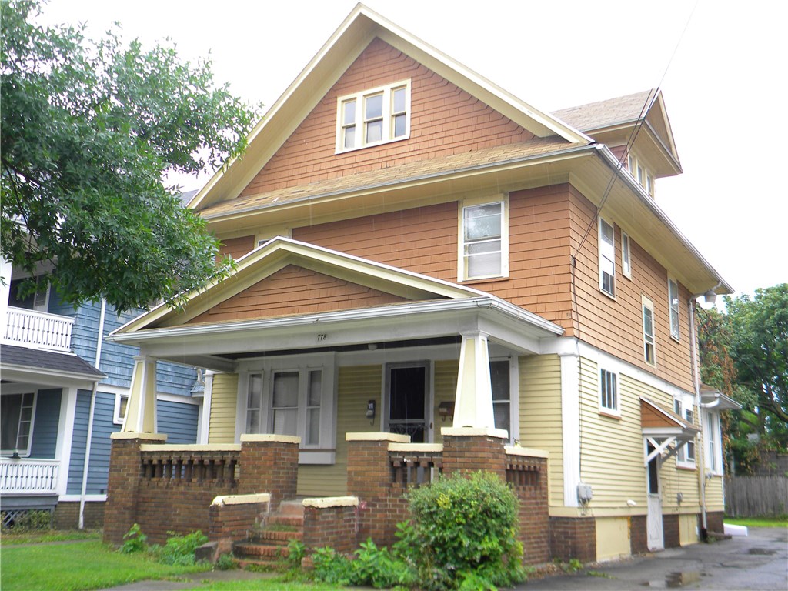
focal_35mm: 36
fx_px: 820
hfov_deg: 51.4
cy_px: 296
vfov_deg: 39.7
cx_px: 394
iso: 80
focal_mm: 6.4
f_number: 3.7
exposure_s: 1/81.7
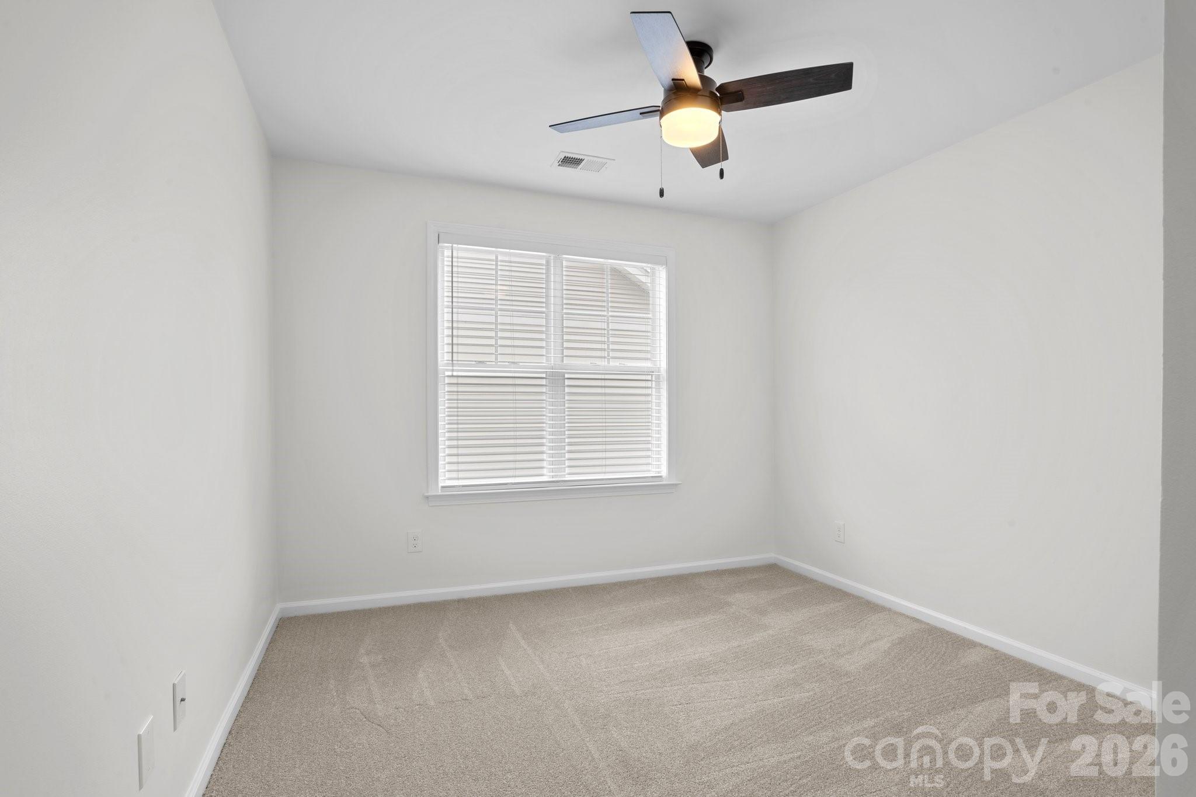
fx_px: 565
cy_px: 398
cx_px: 598
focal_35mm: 17
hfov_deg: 93.3
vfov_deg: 70.4
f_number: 11
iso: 100
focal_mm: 17
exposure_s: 1.3
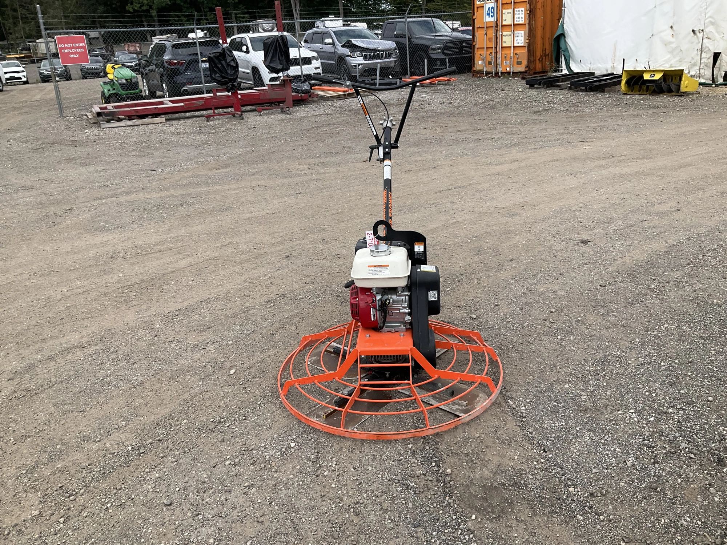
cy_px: 272
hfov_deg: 61.7
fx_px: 609
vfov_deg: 48.2
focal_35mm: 29
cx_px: 364
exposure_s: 1/1377
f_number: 1.8
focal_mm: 3
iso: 25
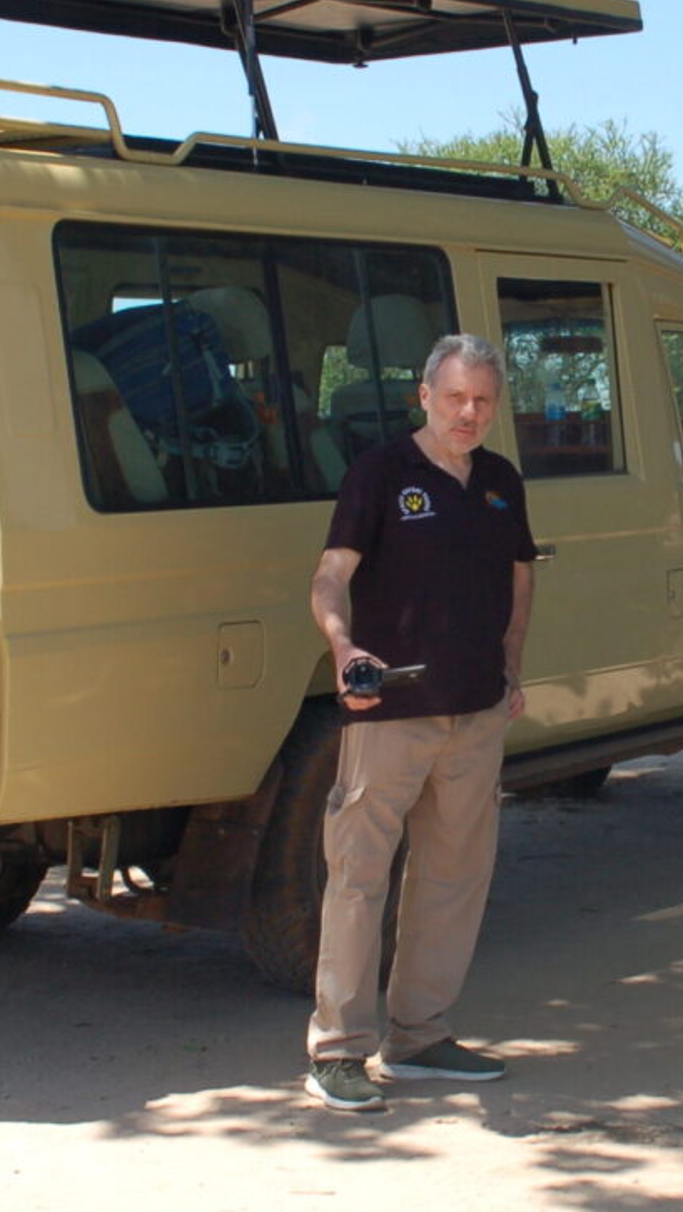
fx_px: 2669
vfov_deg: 25.6
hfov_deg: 14.5
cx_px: 558
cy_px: 524
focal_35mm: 83
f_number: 8
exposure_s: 1/250
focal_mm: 24
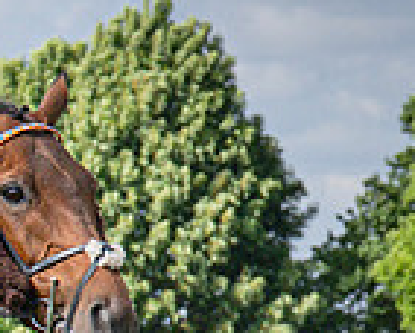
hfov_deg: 2.9
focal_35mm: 662
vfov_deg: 2.3
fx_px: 8142
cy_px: 424
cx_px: -491
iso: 400
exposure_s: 1/2000
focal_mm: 70
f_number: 5
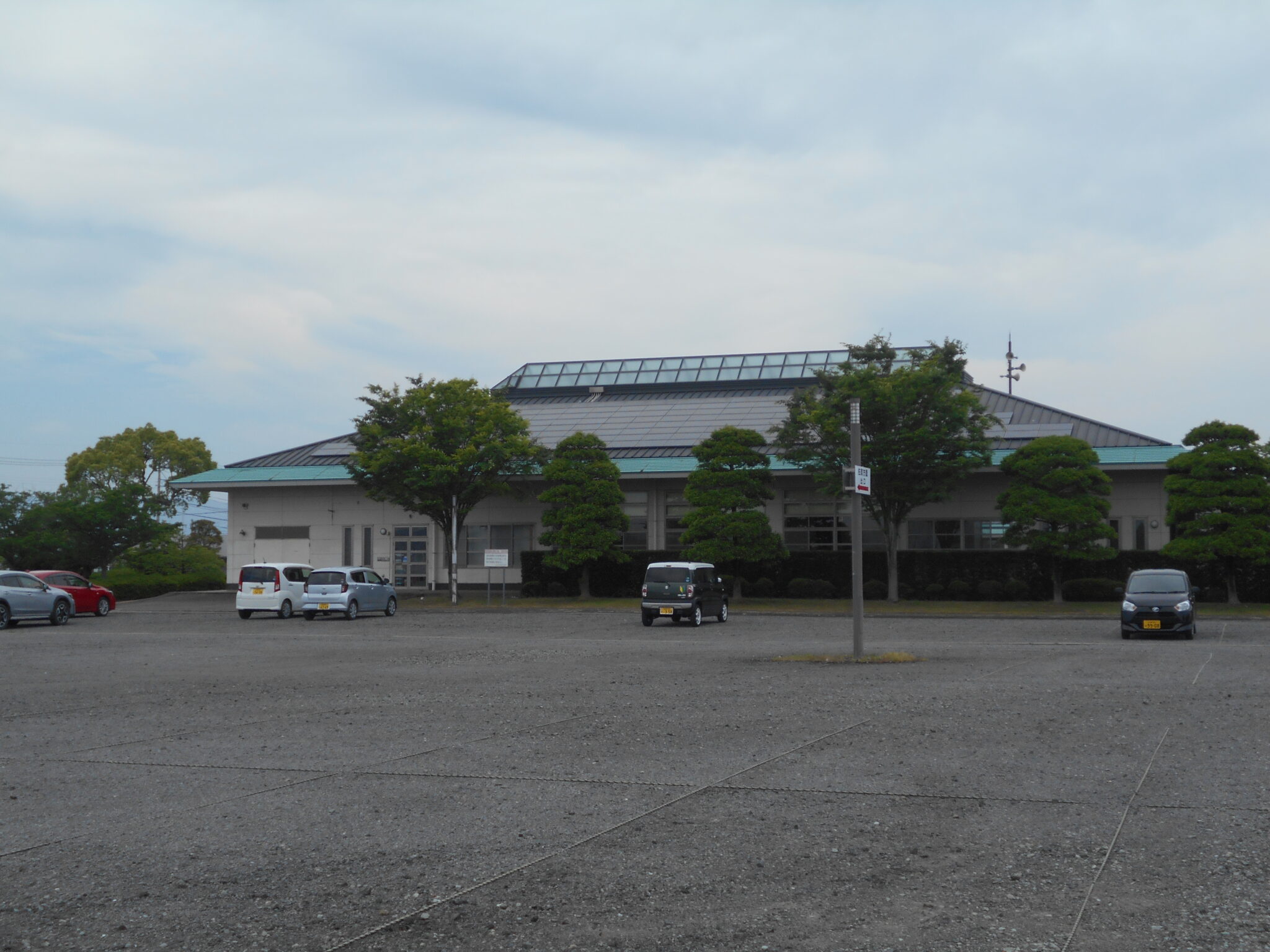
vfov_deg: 29.1
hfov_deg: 38.2
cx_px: 635
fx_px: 1834
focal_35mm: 50
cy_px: 476
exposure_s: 1/640
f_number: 4.5
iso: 80
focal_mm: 8.8
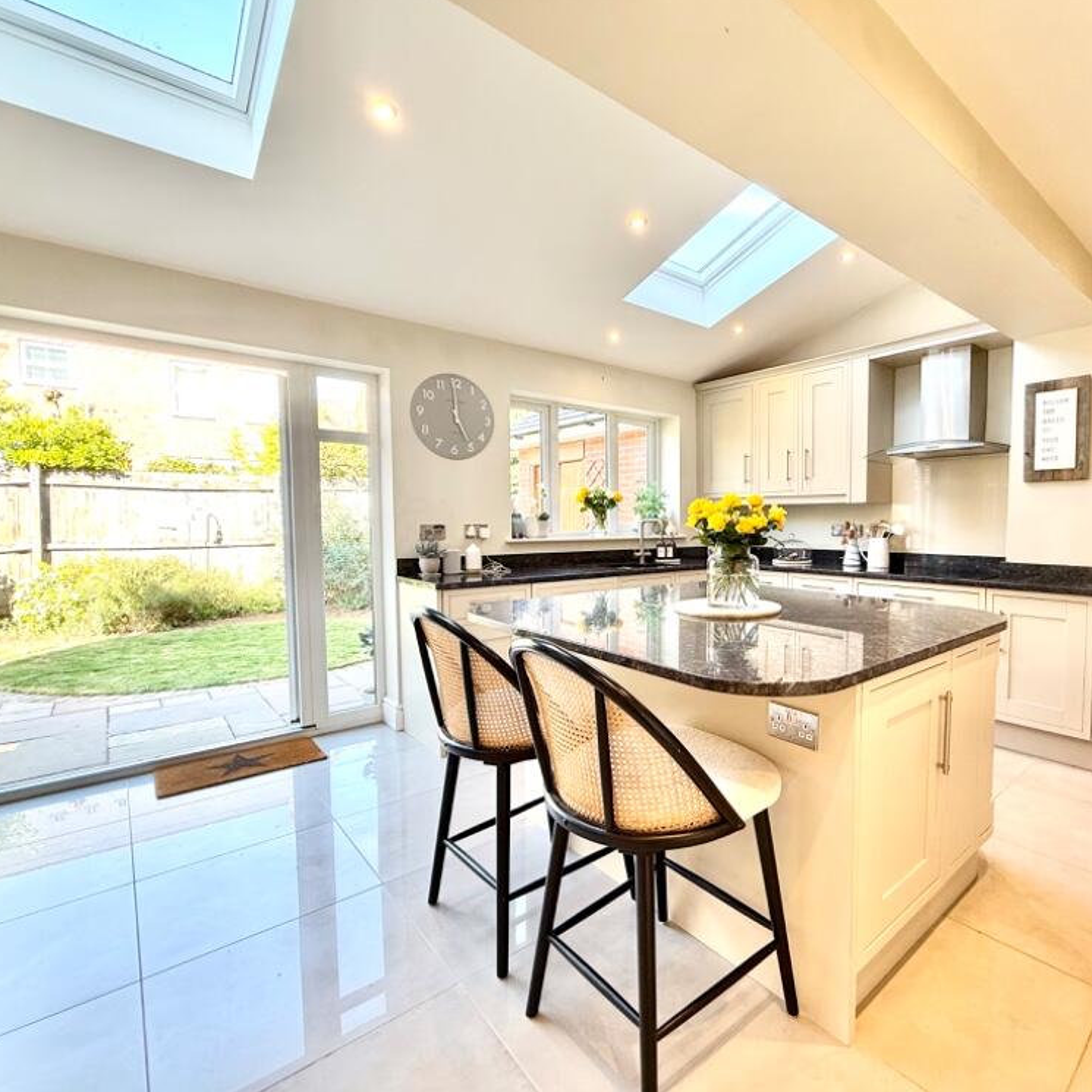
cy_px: 554
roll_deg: +0.1
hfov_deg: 82.1
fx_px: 607
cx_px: 695
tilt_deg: -2.7
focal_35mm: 17
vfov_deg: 84.0
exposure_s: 1/100
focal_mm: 2.22
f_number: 2.2
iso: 125
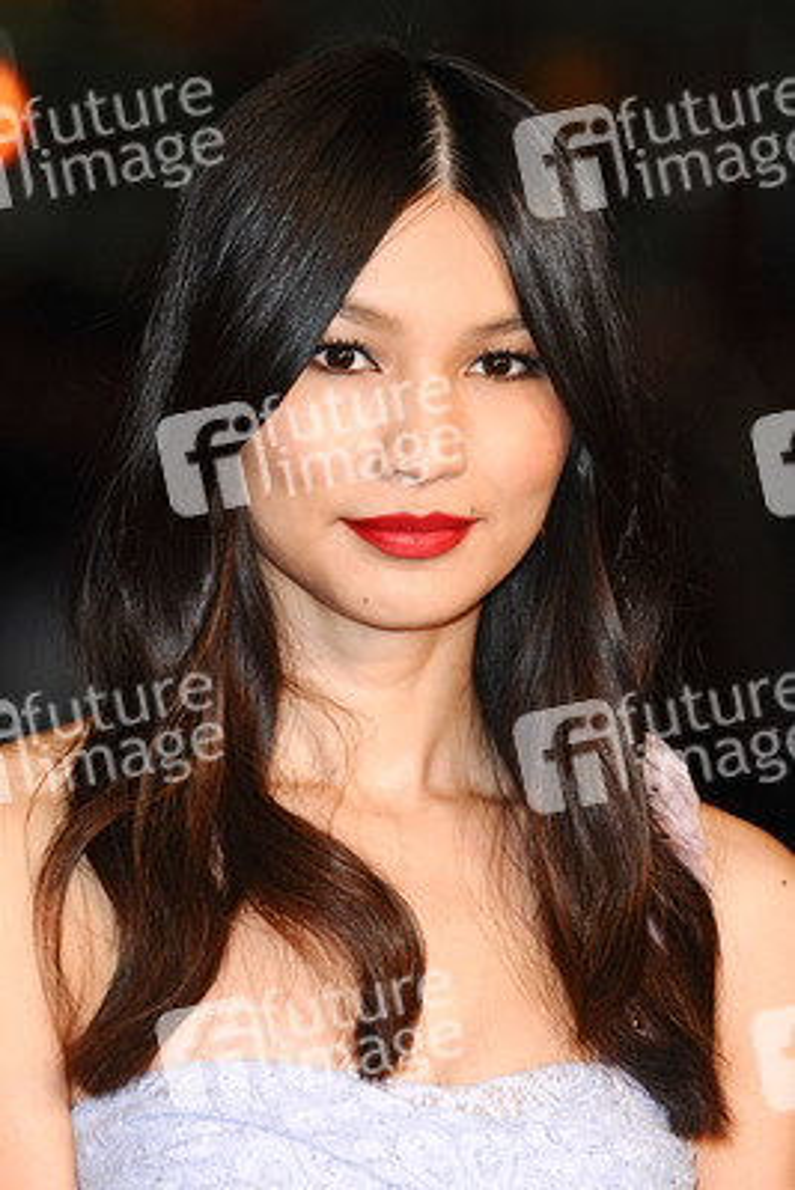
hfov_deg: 5.6
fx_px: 8191
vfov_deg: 8.3
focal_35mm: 248
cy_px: 595
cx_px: 398
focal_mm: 165
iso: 320
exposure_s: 1/200
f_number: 4.5
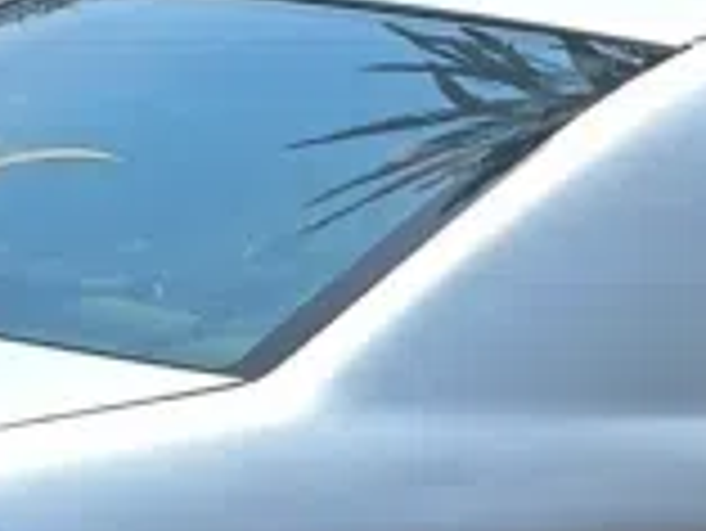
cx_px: 693
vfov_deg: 7.5
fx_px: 4001
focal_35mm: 196
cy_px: 630
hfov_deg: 10.0
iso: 100
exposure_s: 1/644
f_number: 4
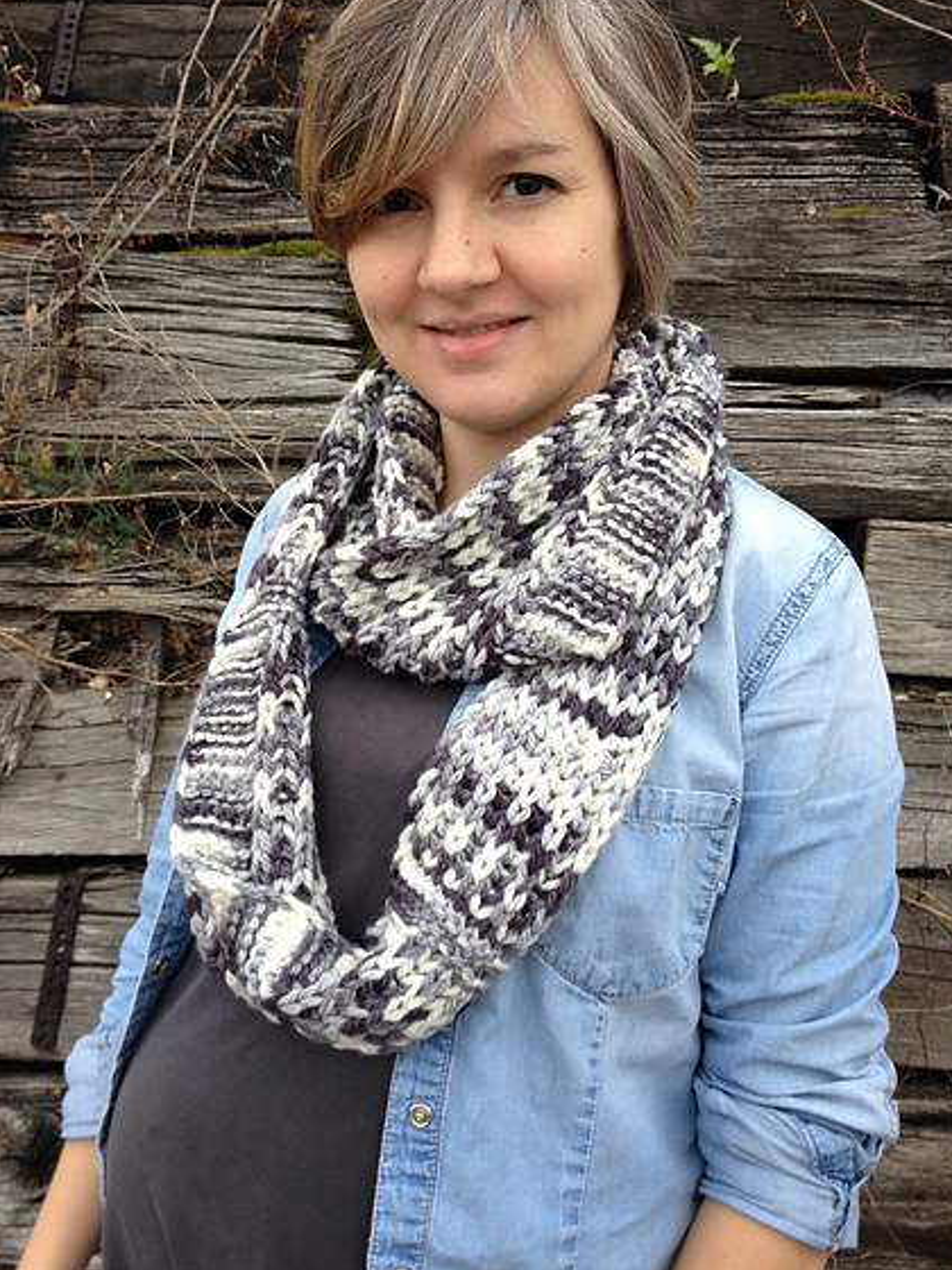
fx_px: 1467
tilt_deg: -7.2
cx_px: 433
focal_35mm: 40
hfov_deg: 35.9
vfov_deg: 46.7
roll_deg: -2.0
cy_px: 551
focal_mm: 4.28
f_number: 2.4
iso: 50
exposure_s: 1/207
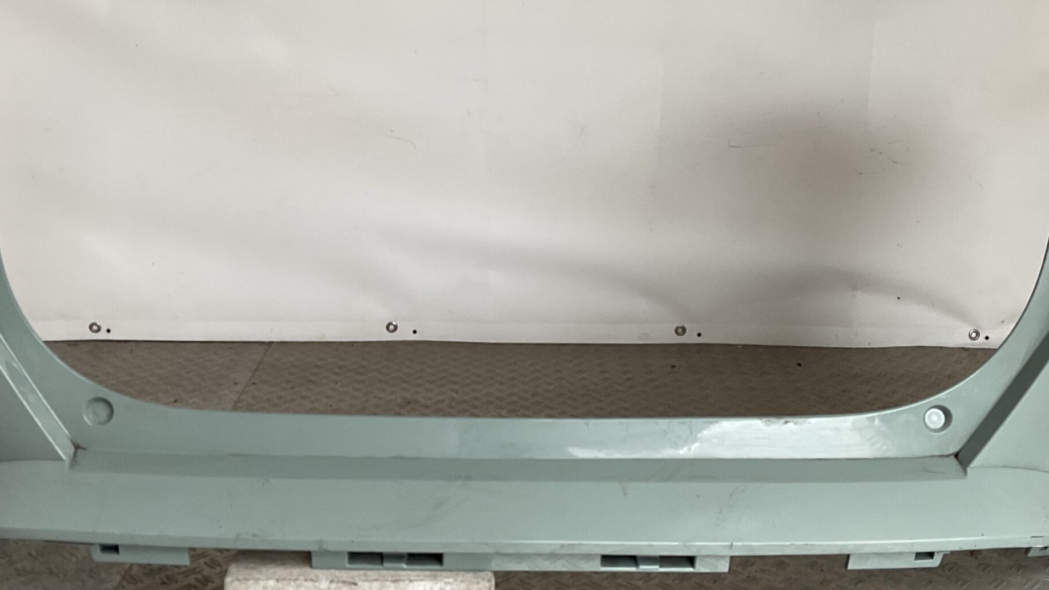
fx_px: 1224
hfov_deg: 46.4
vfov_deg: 27.1
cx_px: 504
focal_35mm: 44
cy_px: 238
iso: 40
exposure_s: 1/50
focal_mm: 3
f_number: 1.8
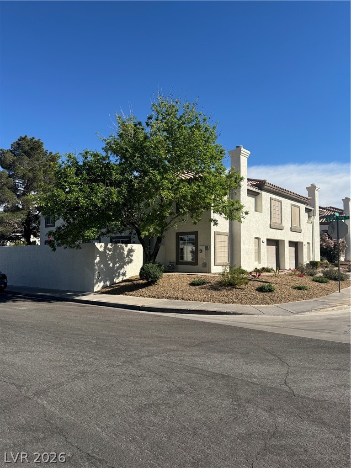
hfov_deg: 56.8
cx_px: 176
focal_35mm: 24
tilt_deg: +4.0
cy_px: 234
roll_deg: +0.9
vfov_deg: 71.6
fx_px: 324
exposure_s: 1/4950
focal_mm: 6.76
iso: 80
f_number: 1.78
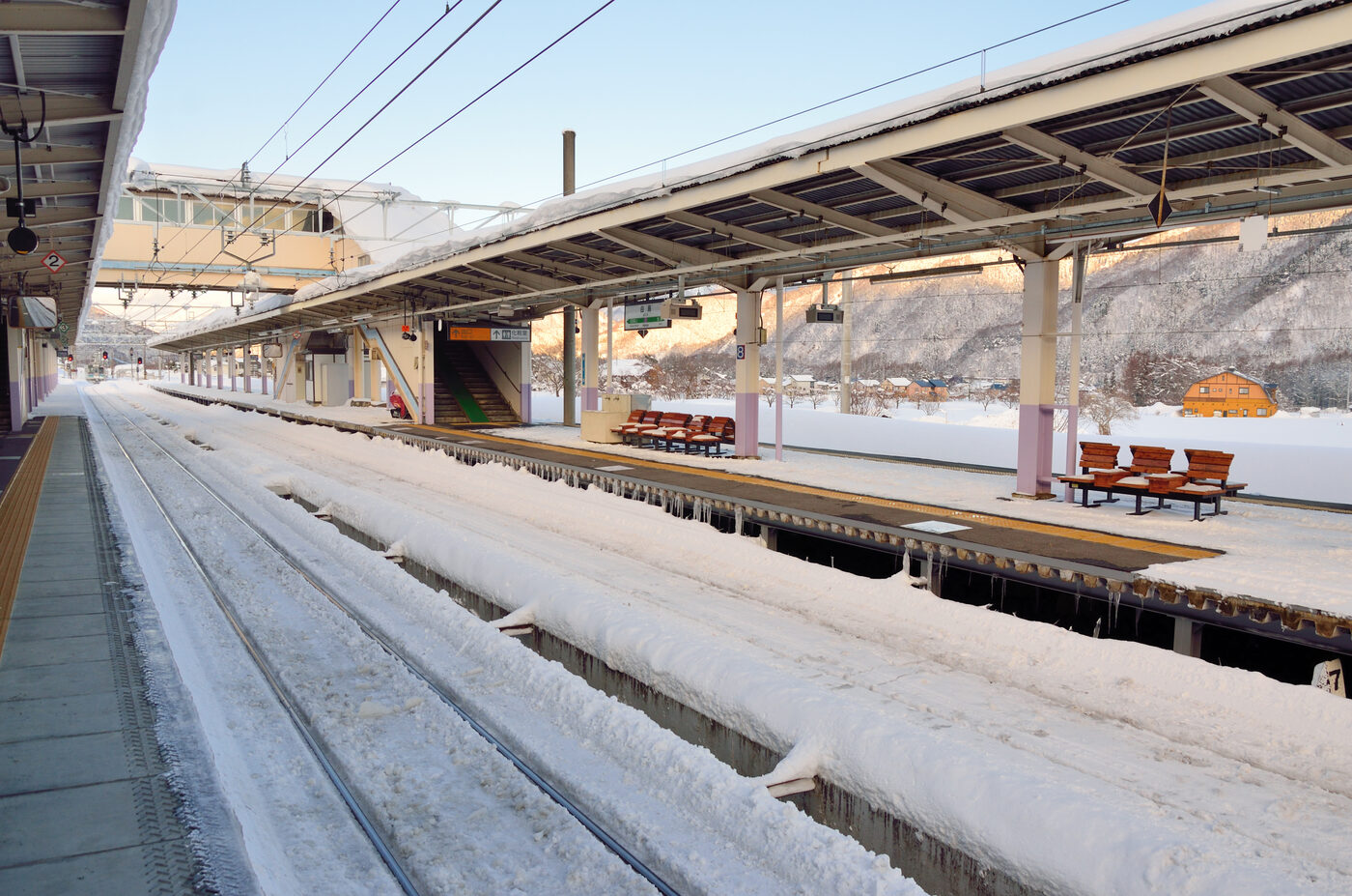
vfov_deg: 47.7
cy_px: 448
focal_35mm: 27
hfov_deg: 67.5
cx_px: 676
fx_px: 1012
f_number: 7.1
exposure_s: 1/200
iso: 200
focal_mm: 18
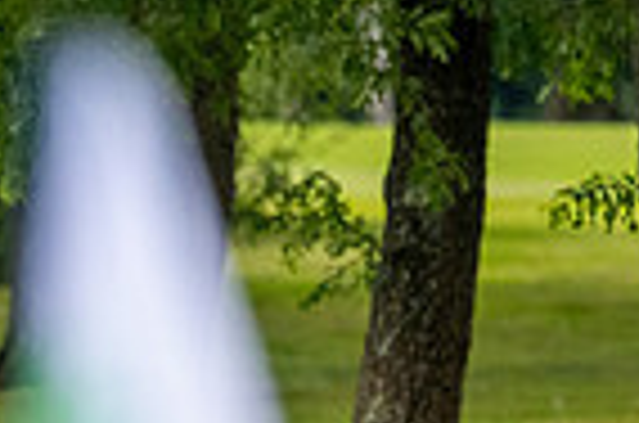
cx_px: -274
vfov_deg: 0.7
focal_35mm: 1844
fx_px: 32658
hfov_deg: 1.1
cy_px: 864
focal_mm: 300
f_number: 4
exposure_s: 1/2000
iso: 500
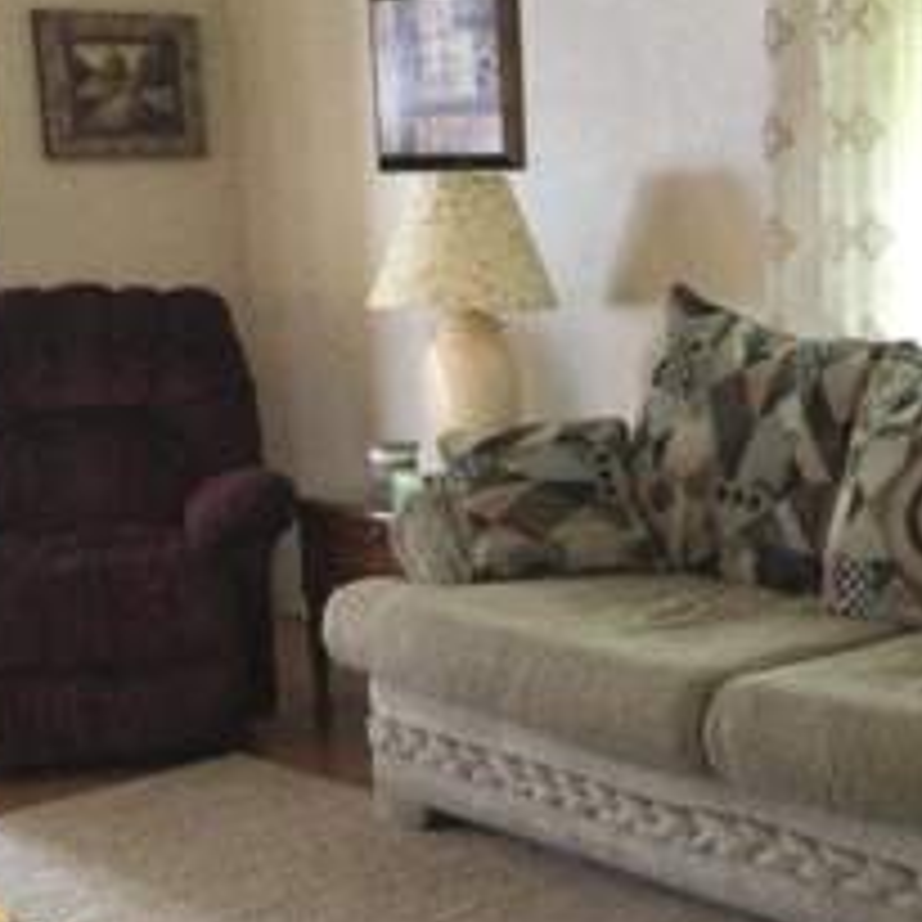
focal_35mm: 64
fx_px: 1929
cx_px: 652
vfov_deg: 26.9
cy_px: 492
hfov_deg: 26.6
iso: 250
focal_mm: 3.3
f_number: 2.4
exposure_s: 1/15
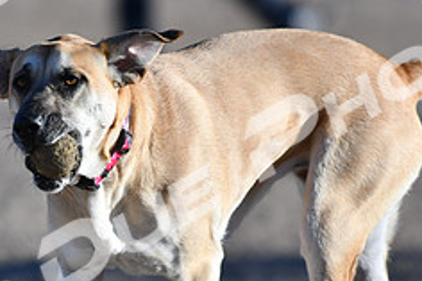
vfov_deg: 1.9
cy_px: 209
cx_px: 147
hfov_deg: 2.8
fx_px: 8656
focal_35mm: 739
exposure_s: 1/4000
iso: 200
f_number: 2.8
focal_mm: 200
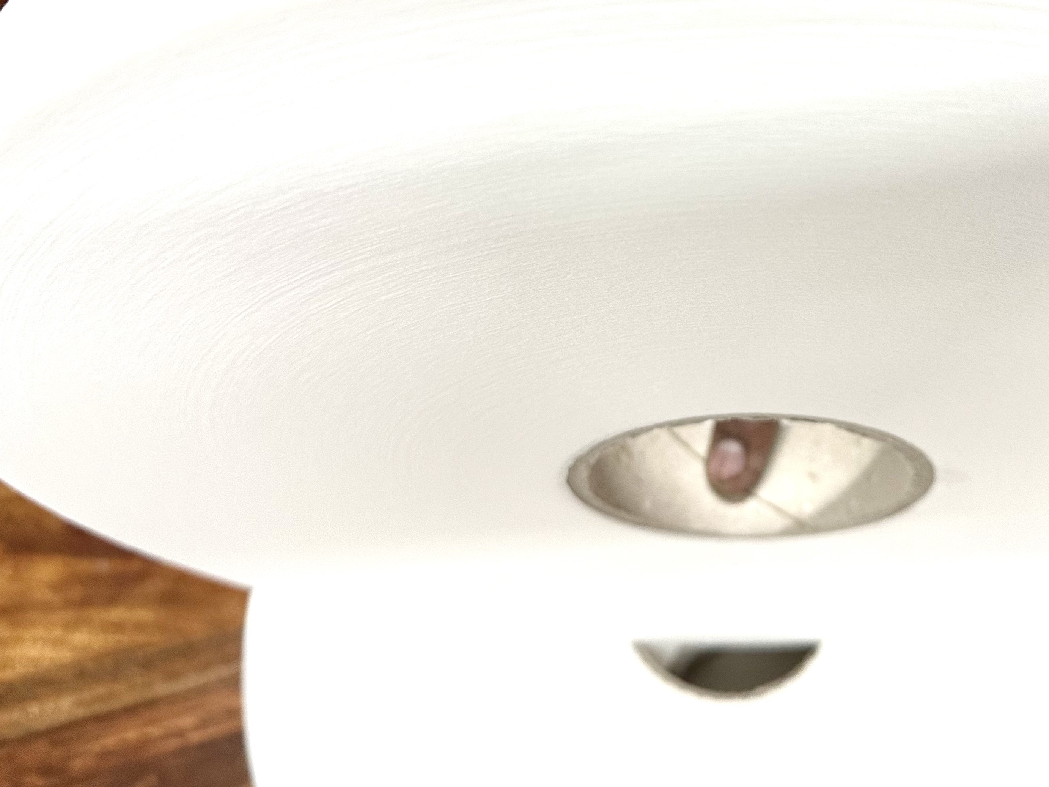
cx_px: 719
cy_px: 250
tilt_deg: -55.5
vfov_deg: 40.1
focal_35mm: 35
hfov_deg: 51.4
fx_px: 1061
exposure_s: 1/100
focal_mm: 6.86
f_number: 1.78
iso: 200
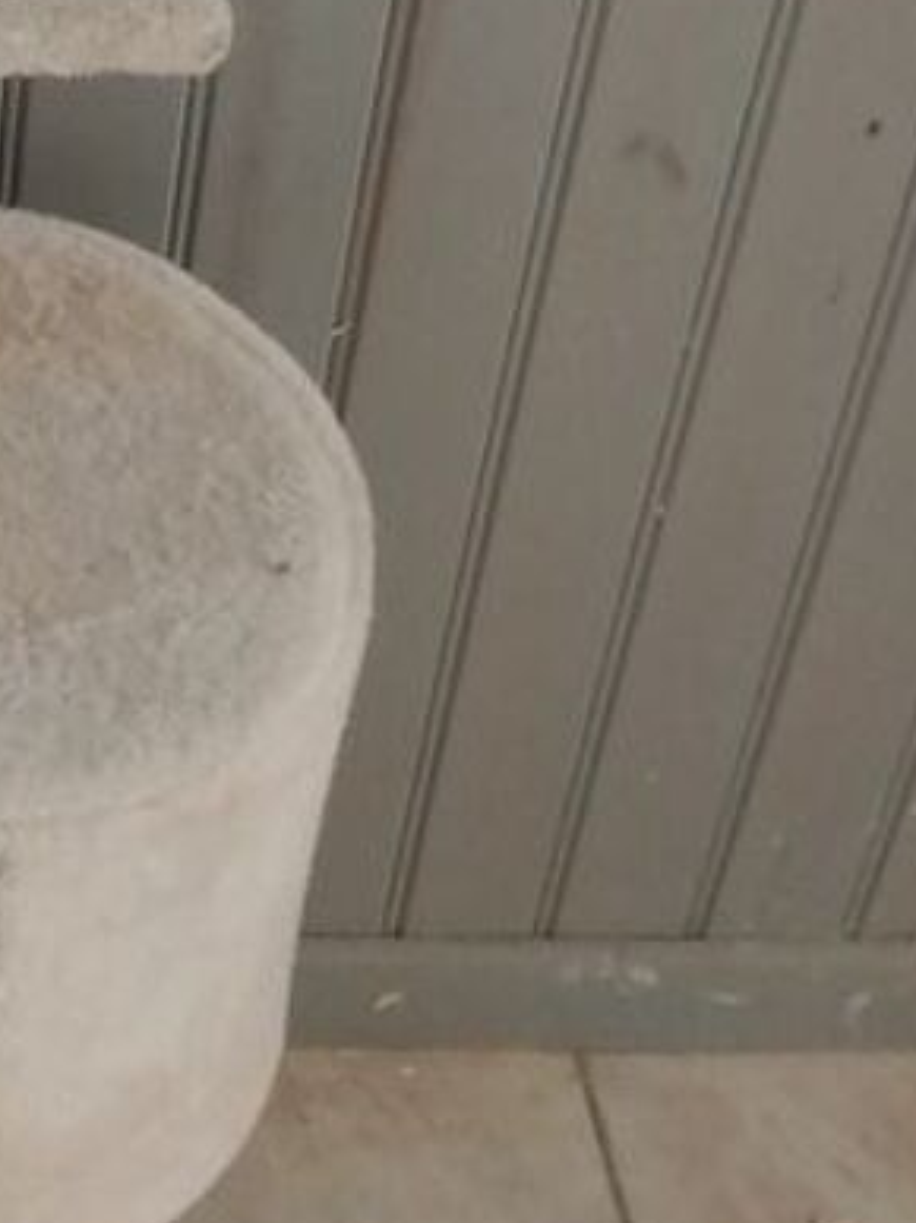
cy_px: 90
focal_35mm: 93
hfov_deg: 14.6
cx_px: -515
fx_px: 3283
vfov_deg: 20.6
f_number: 2
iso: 352
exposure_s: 1/33.3
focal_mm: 3.54
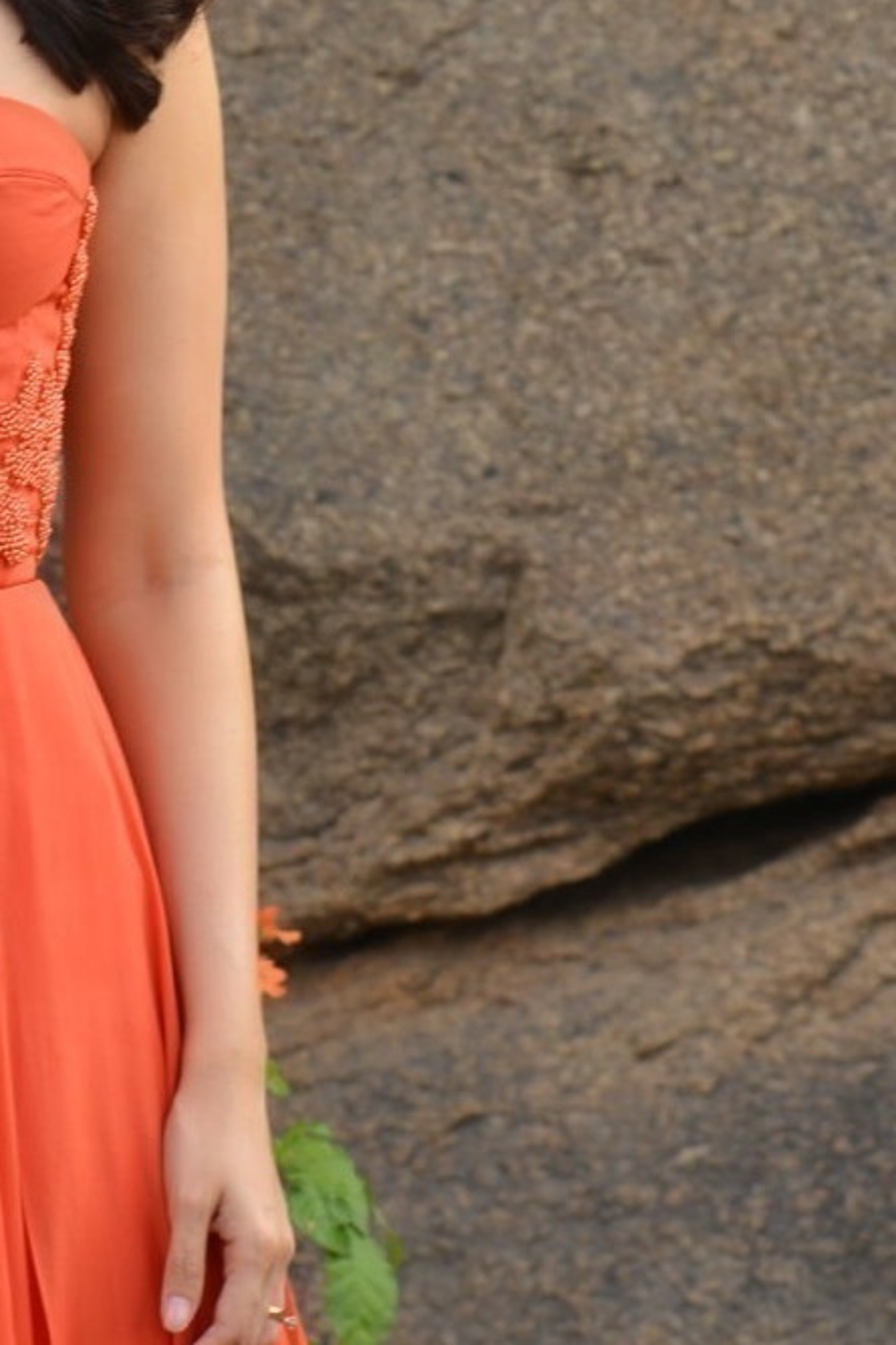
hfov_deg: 5.8
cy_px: 472
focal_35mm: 236
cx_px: -87
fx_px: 8815
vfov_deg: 8.7
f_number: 5.6
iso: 500
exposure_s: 1/125
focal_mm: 105
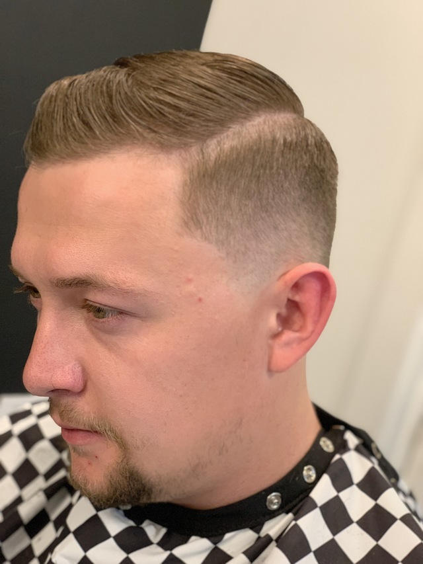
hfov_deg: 28.0
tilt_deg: -11.2
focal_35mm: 52
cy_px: 282
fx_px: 847
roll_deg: -16.7
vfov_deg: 36.8
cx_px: 212
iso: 200
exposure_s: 1/60
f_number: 2.4
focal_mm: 6
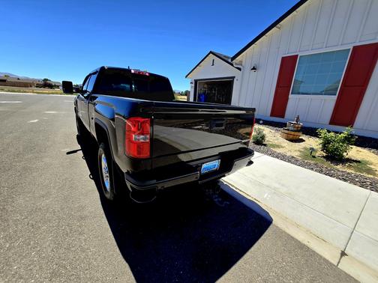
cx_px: 189
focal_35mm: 13
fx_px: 142
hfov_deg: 106.2
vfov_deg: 89.9
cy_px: 142
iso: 50
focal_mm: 2.2
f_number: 2.2
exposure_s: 1/2500
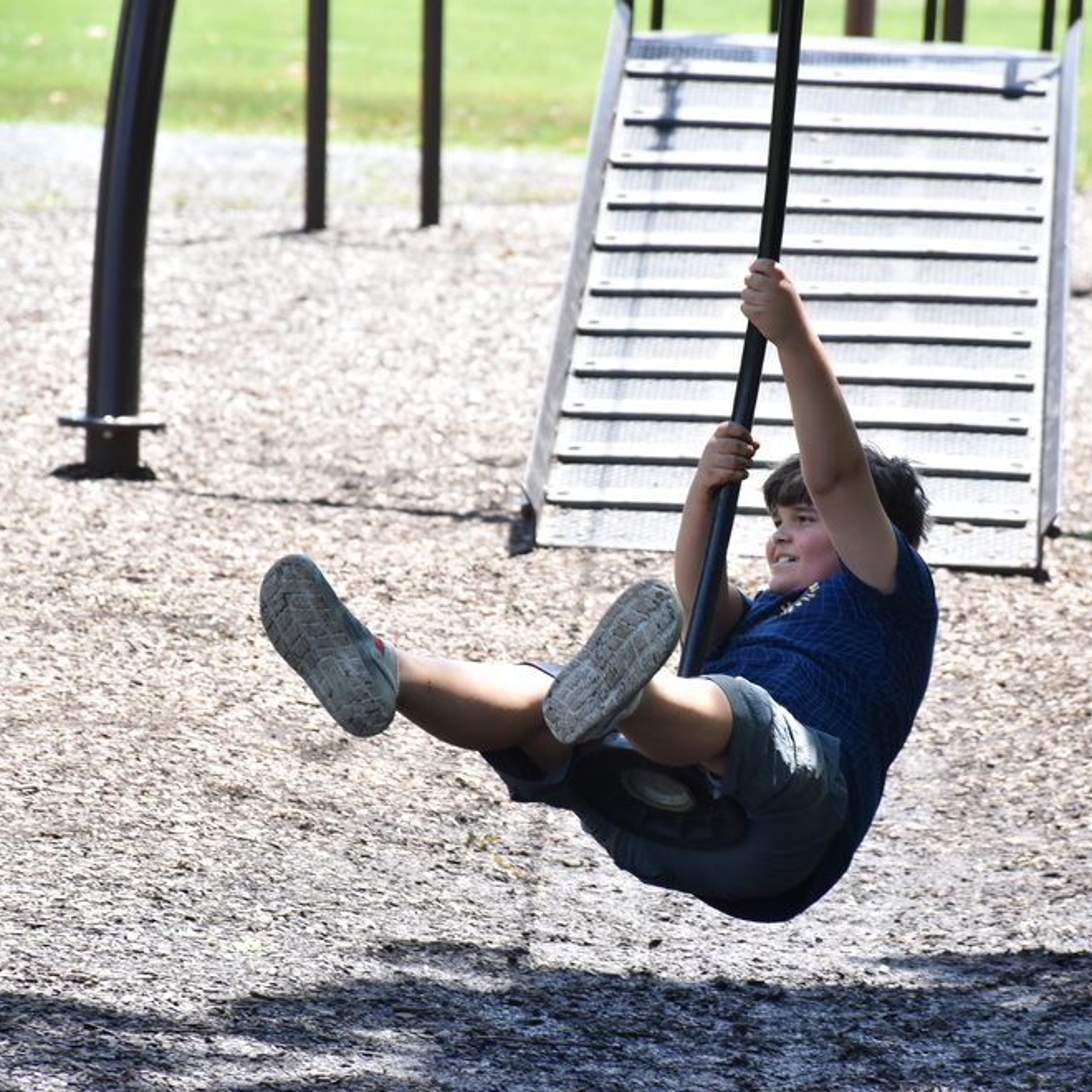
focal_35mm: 277
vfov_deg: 6.3
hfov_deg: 6.3
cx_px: 612
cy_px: 555
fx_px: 9886
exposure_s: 1/800
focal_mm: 140
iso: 800
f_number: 5.6
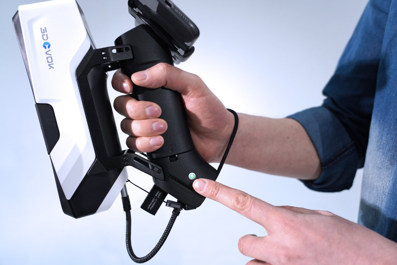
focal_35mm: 24
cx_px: 198
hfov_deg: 73.7
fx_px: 265
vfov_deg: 53.2
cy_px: 132
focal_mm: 24
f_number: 4
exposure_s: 1/250
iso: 160
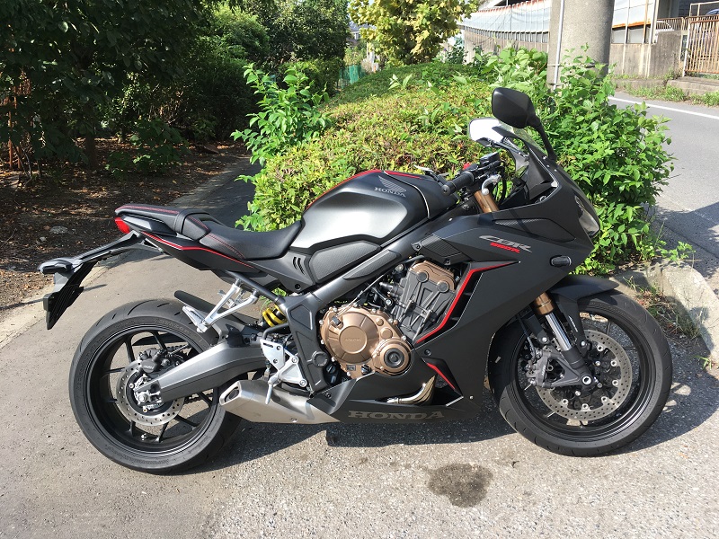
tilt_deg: -19.3
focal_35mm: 29
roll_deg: +3.1
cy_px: 270
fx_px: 602
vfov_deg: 48.2
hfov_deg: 61.7
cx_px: 360
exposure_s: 1/605
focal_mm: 4.15
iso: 25
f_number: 2.2
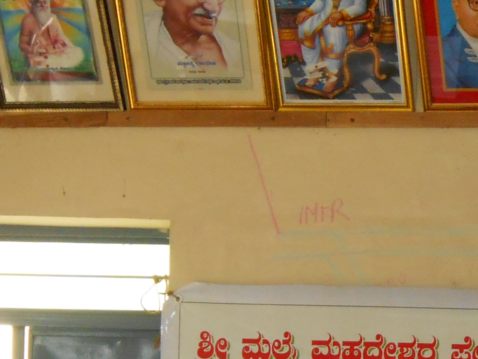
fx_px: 1933
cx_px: 493
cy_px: 510
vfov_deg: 10.3
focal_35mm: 140
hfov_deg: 13.9
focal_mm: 8.8
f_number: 4.8
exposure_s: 1/60
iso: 320
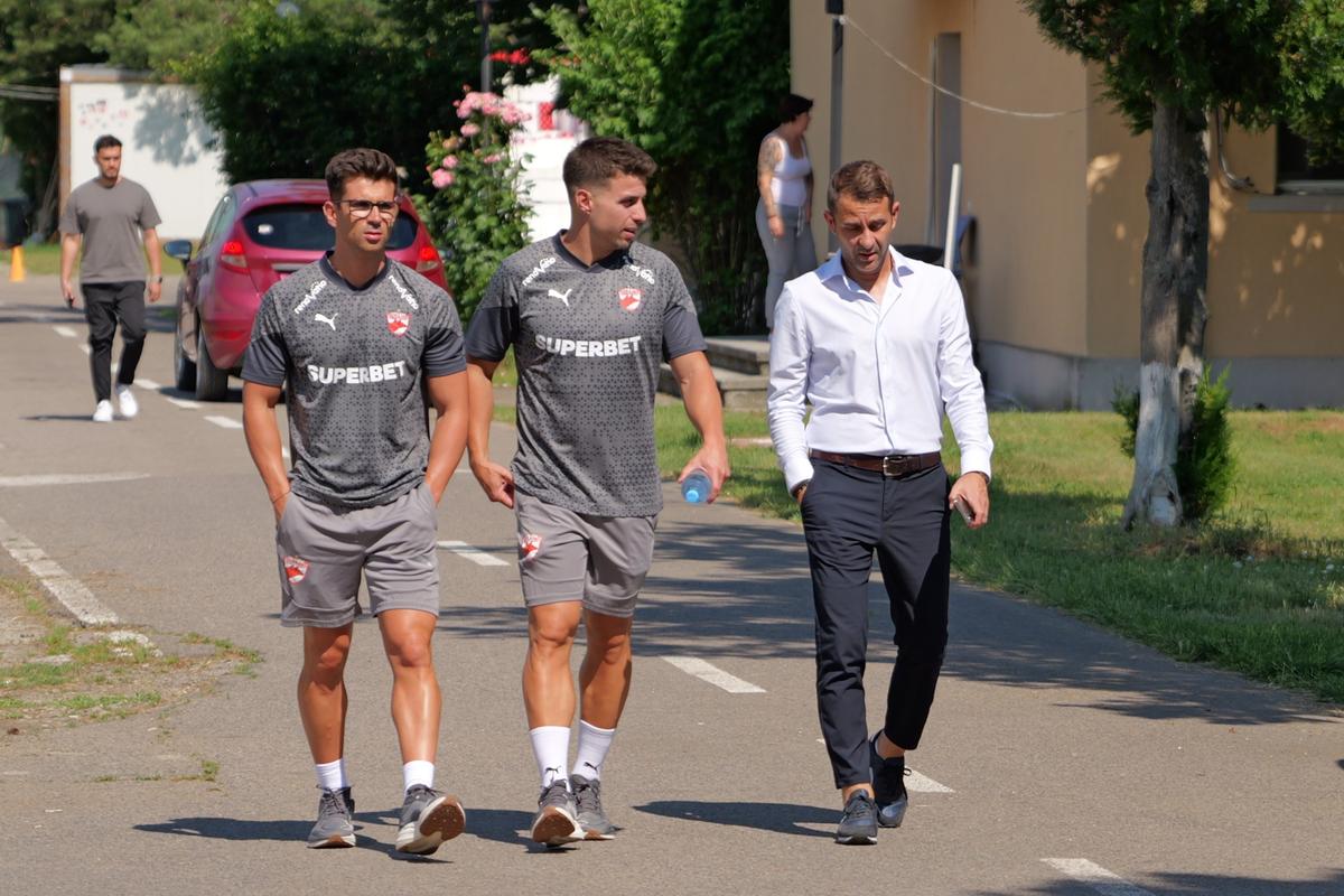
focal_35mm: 102
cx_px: 672
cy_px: 448
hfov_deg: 20.0
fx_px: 3808
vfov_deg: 13.4
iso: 100
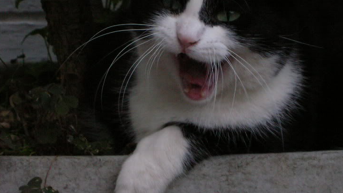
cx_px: 168
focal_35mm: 157
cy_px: 90
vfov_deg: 7.7
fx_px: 1428
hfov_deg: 13.7
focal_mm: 17.1
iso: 200
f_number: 4.9
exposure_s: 1/60
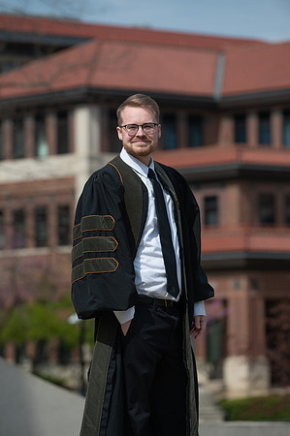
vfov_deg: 10.3
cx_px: 145
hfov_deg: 6.9
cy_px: 218
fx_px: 2422
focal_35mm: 200
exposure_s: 1/800
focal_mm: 200
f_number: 4.5
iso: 125
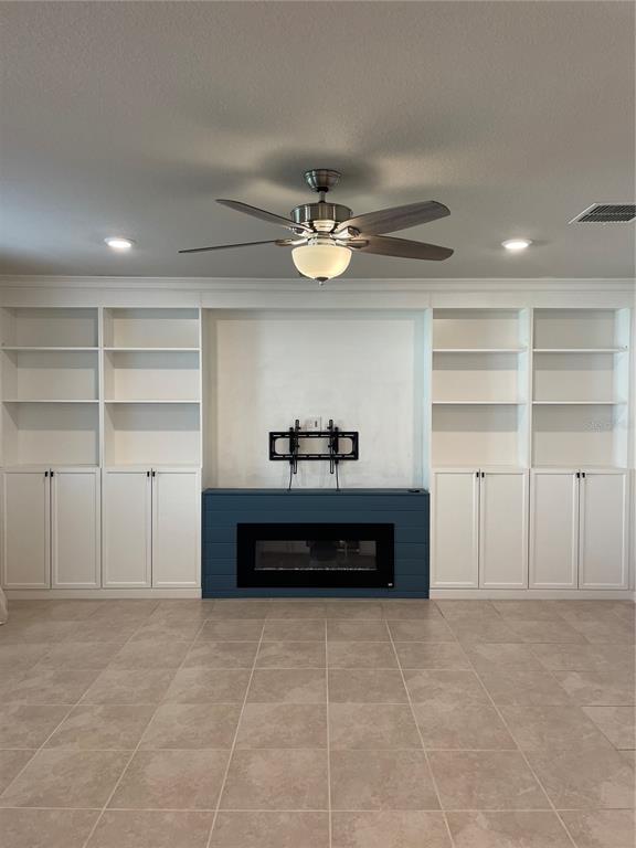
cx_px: 318
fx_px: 637
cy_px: 424
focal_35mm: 26
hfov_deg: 53.1
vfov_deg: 67.3
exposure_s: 1/120
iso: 125
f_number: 1.6
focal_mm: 5.1
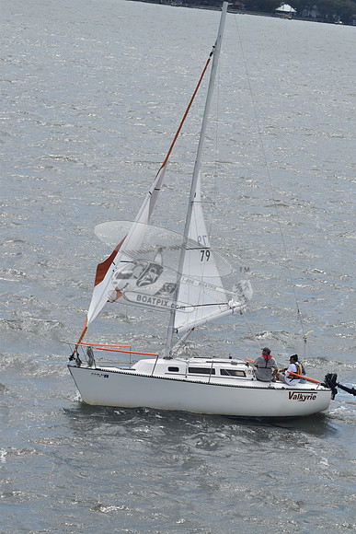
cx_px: 178
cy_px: 267
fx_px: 2446
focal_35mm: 165
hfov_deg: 8.3
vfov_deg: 12.4
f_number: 11
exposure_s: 1/1000
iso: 400
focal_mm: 110
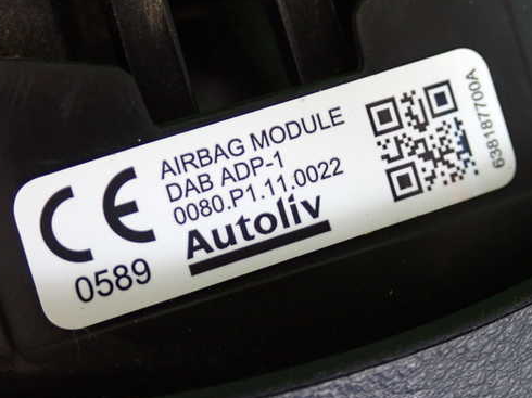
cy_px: 189
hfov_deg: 22.5
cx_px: 256
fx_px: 1336
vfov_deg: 17.0
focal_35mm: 87
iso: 800
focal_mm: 12.73
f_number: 3.9
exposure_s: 1/50
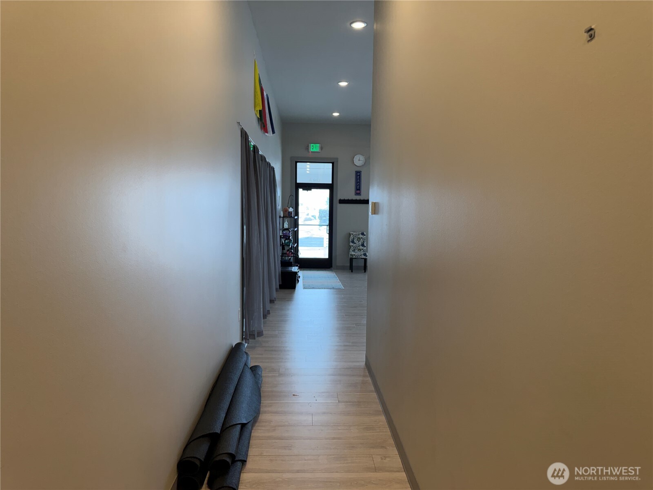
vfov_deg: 56.8
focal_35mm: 24
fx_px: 453
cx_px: 326
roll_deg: -0.2
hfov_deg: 71.6
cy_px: 245
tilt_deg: -3.2
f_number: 1.78
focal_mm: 6.76
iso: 200
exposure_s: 1/120
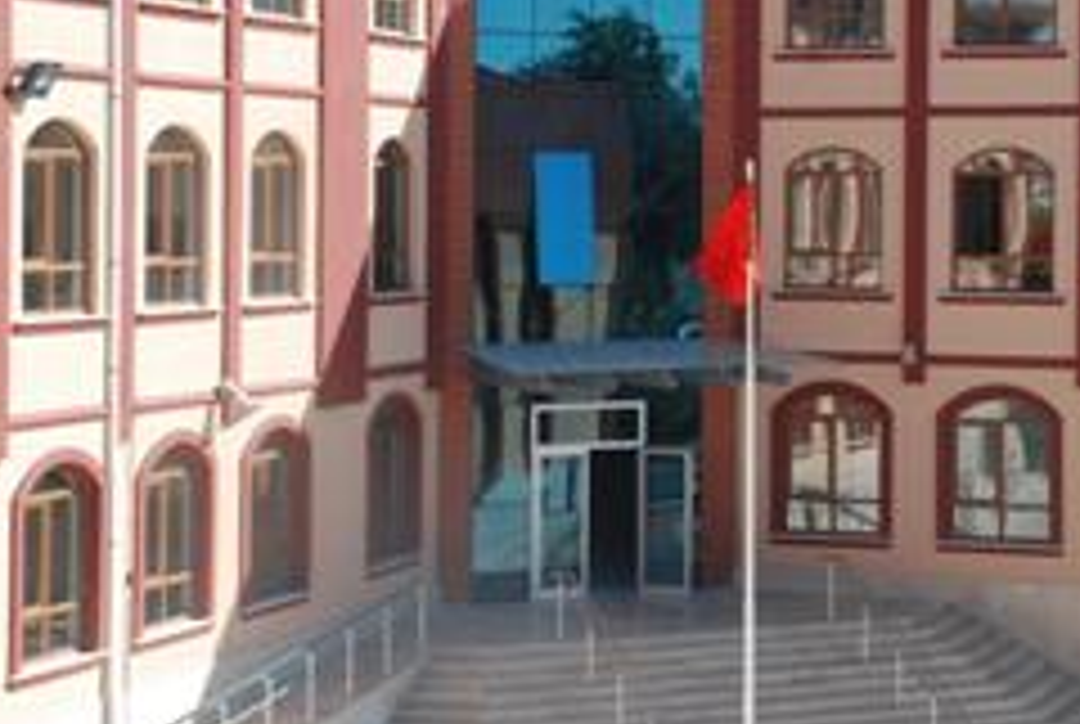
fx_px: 2943
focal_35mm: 98
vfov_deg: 14.0
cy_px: 198
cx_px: 720
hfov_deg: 20.7
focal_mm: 35
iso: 640
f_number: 10
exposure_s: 1/400
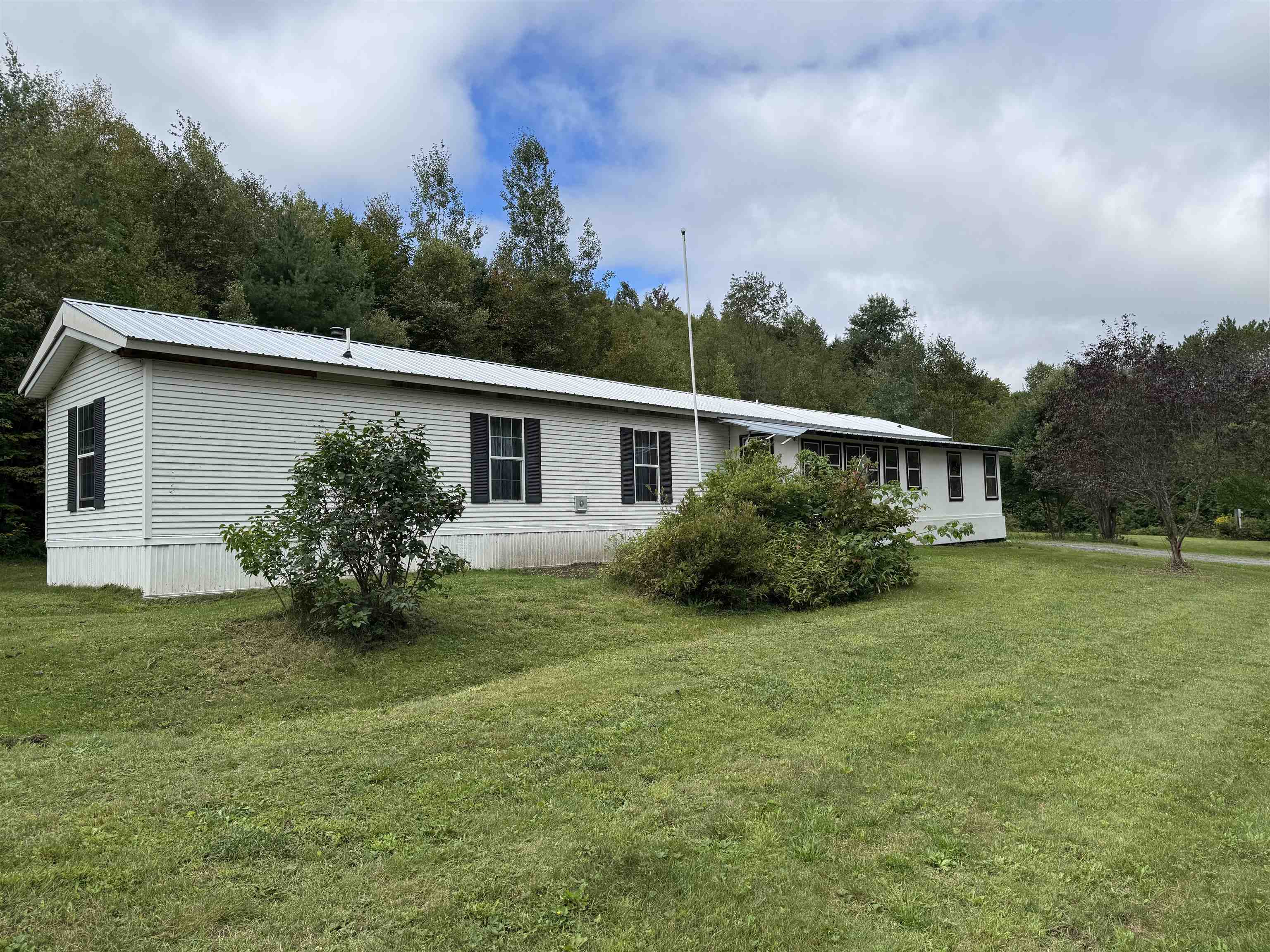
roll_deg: +2.6
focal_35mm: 24
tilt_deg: +3.5
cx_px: 635
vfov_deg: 56.8
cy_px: 476
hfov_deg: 71.6
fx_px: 881
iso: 80
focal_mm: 6.76
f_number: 1.78
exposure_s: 1/3597
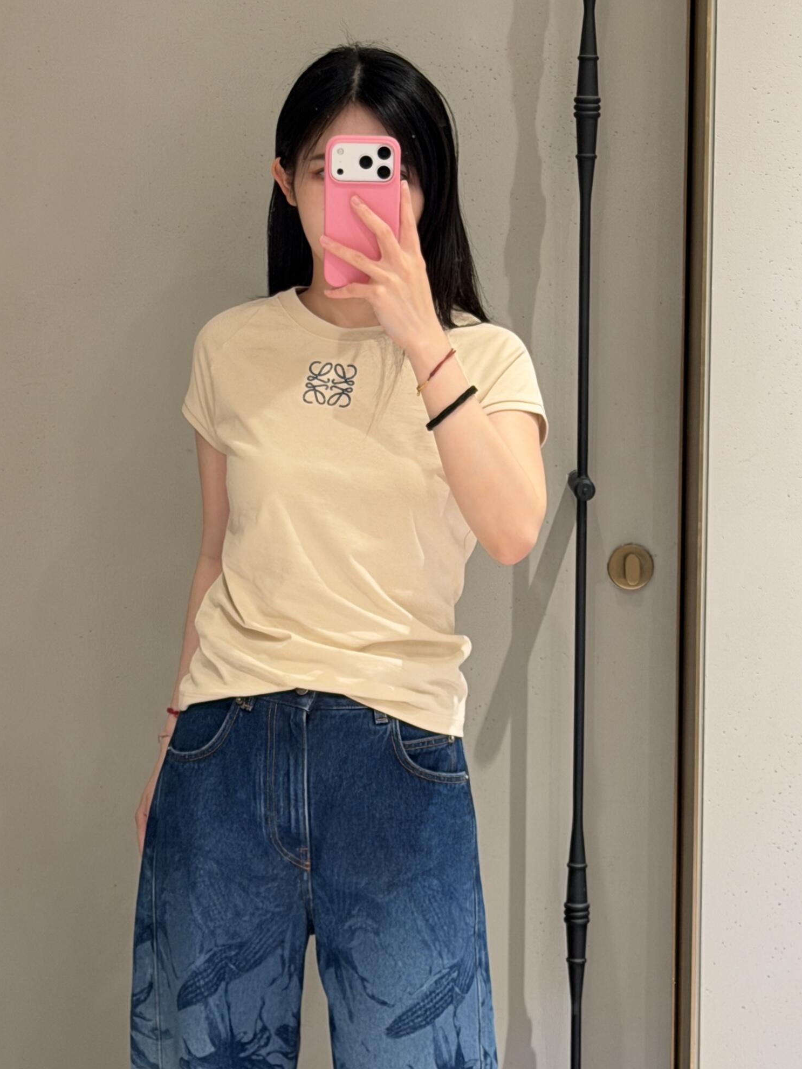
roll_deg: +0.5
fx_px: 2378
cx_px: 356
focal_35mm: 77
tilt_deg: -6.2
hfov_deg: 19.1
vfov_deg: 25.1
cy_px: 762
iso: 125
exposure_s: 1/50
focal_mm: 6.76
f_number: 1.78
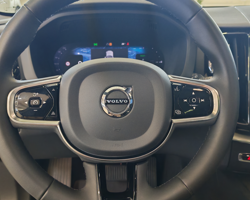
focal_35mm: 35
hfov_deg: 51.5
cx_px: 120
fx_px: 259
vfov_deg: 42.2
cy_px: 99
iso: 1153
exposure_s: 1/100
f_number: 1.9
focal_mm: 6.12
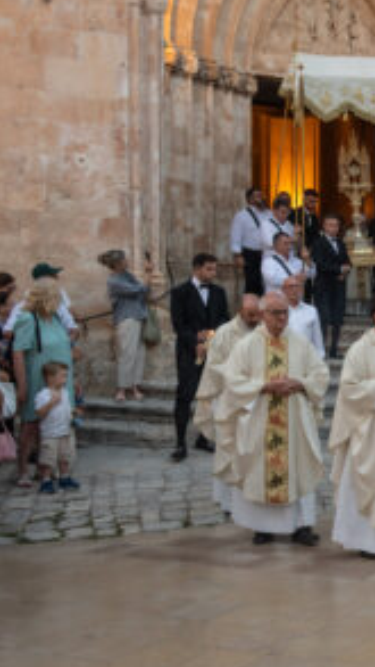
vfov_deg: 38.5
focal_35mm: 54
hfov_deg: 19.5
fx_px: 954
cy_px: 337
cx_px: 557
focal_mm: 28
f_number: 5.6
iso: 400
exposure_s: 1/125
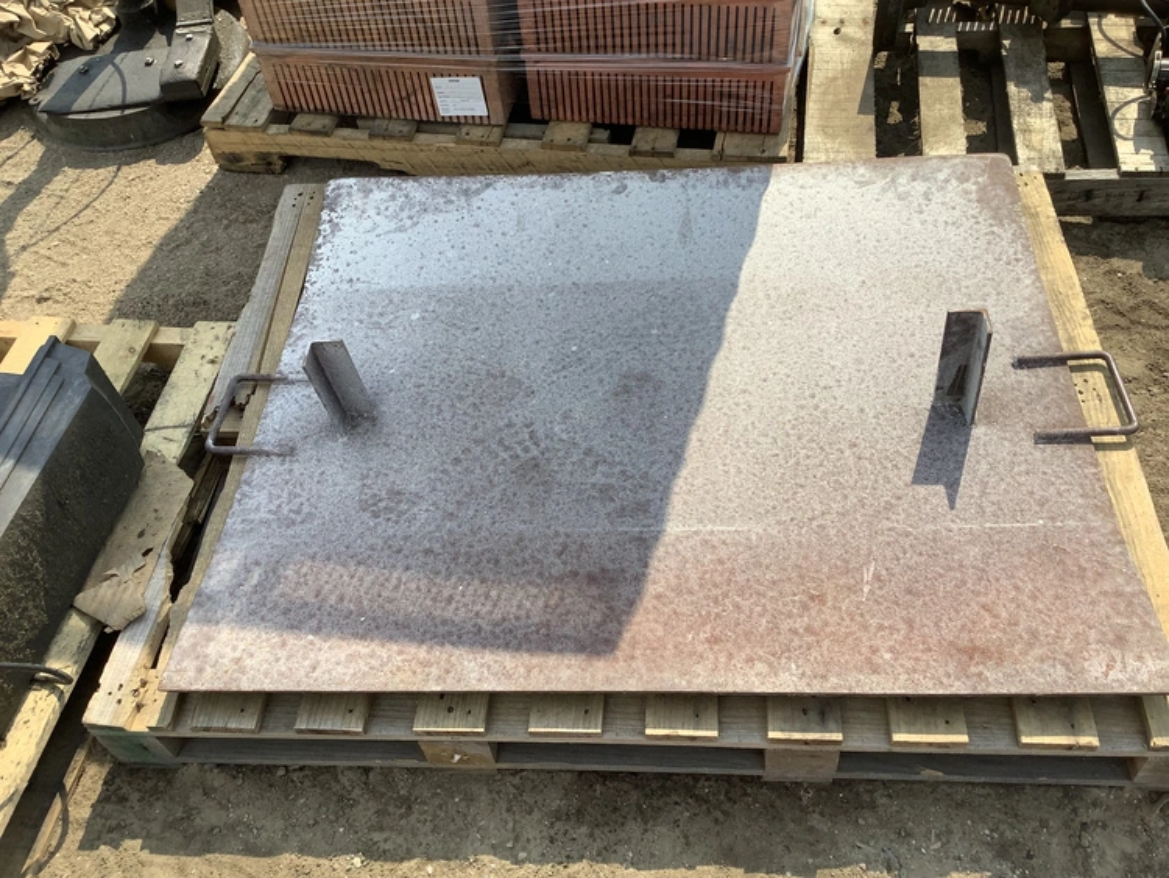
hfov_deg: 58.3
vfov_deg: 45.5
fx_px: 1047
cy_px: 439
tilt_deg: -50.6
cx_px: 584
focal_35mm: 31
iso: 25
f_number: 2.4
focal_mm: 3.3
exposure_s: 1/1116
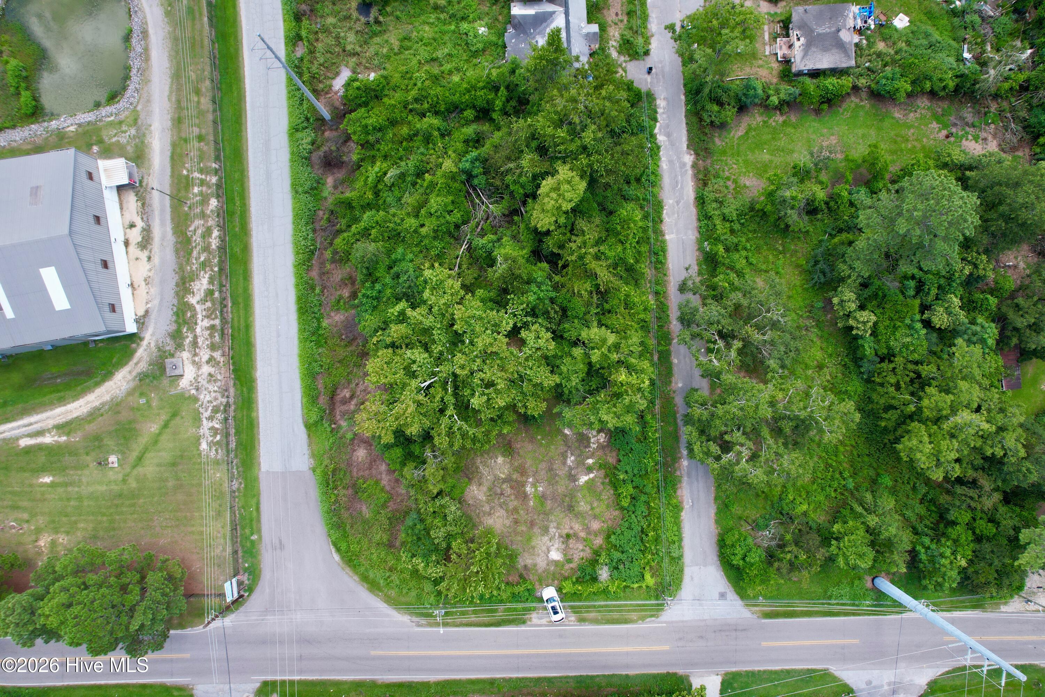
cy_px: 348
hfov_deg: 78.6
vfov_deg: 57.2
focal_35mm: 22
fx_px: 639
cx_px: 522
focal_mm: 8.38
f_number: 2.8
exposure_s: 1/400
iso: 100
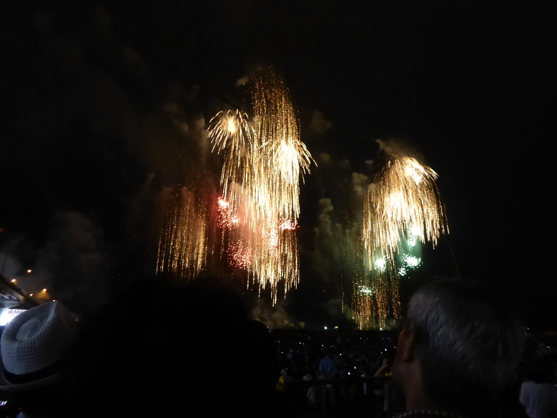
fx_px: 402
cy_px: 209
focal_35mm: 25
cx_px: 278
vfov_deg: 54.9
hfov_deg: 69.4
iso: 800
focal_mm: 4.3
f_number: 3.3
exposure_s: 1/15
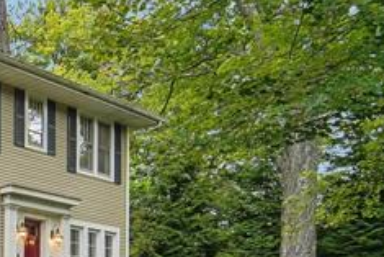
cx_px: -328
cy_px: 347
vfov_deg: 20.2
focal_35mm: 61
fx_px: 651
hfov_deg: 20.8
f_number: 8
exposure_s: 1/80
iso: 400
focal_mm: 14
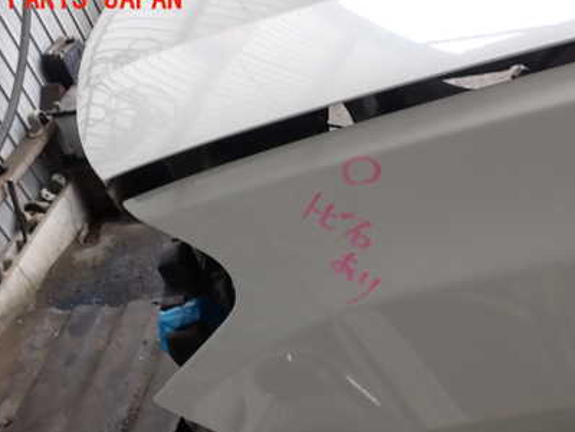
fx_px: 747
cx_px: 352
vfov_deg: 31.8
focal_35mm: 45
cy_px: 305
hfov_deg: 41.8
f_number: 3.2
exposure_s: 1/100
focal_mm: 5.4
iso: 100
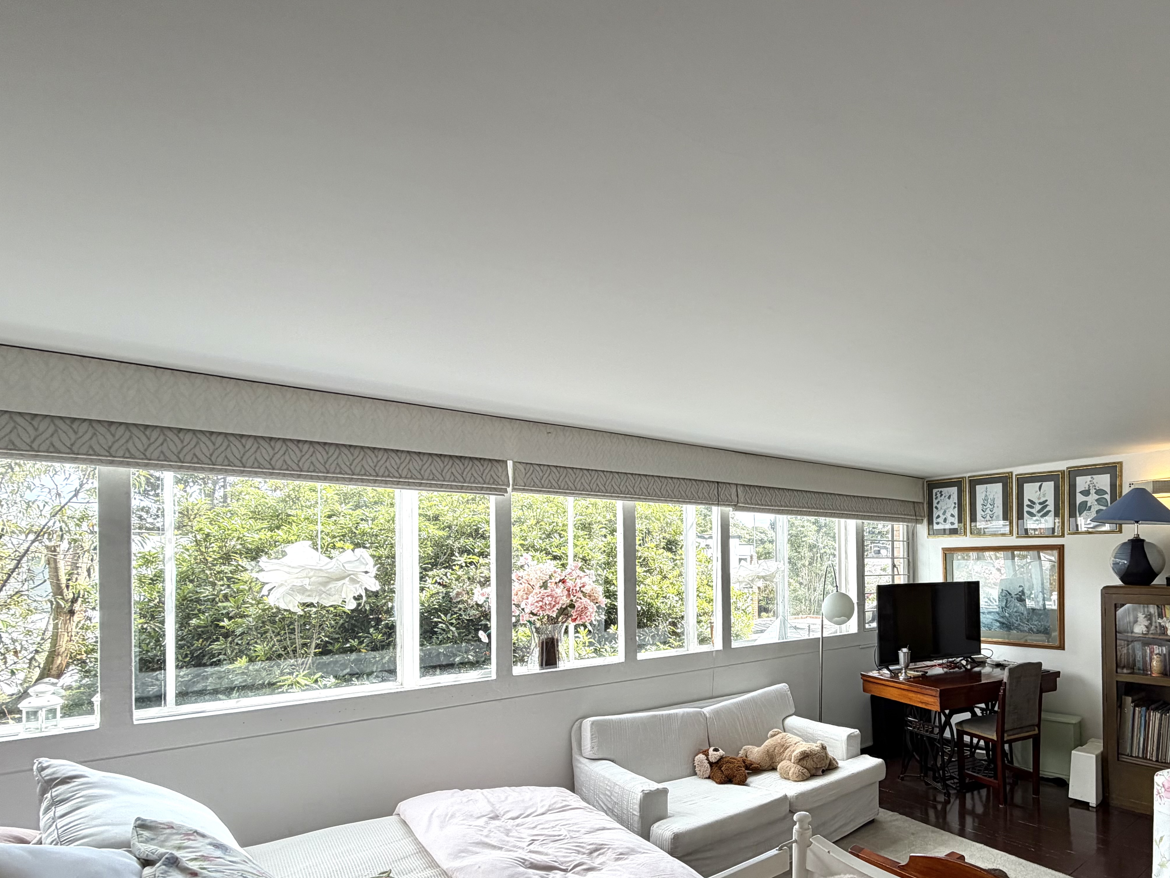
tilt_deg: +0.2
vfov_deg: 64.7
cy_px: 568
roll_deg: +1.7
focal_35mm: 20
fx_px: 676
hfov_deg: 78.3
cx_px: 807
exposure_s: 1/164
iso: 40
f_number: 2.2
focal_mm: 2.22
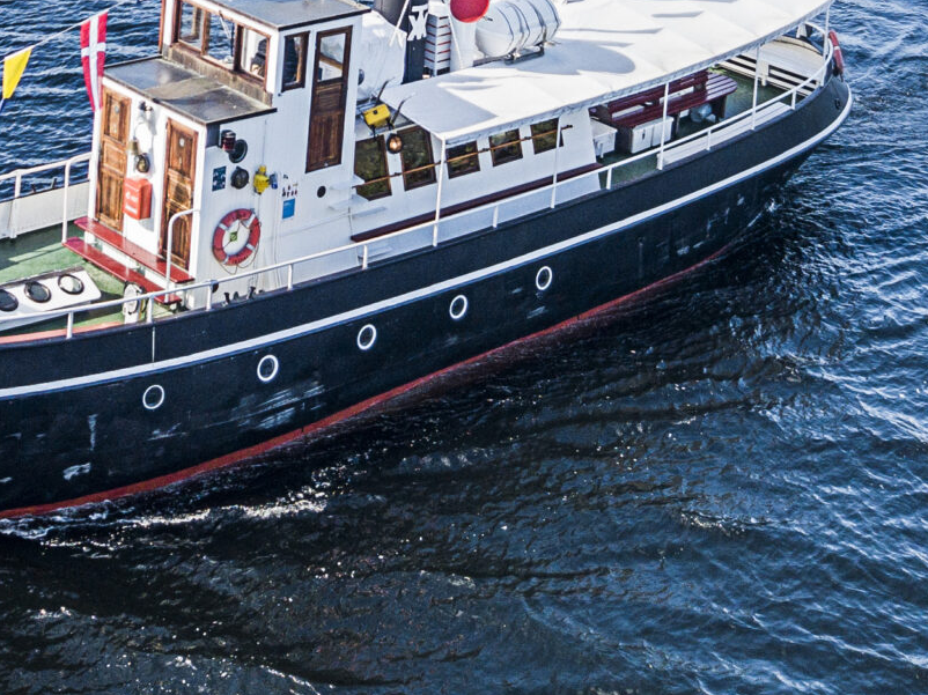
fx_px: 2224
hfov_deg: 23.3
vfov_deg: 16.7
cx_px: 200
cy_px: -218
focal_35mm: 83
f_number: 2.2
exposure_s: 1/450
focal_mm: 4.73
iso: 100
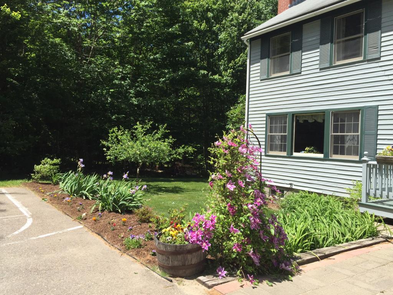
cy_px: 148
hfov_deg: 61.7
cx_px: 196
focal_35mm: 29
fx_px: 329
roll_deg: -2.9
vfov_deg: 48.2
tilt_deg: -0.5
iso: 32
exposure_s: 1/1522
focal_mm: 4.15
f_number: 2.2
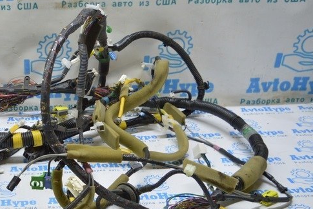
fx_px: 495
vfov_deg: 23.7
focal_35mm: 57
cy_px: 122
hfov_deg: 32.2
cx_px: -3
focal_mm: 18
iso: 400
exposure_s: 1/60
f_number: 3.5
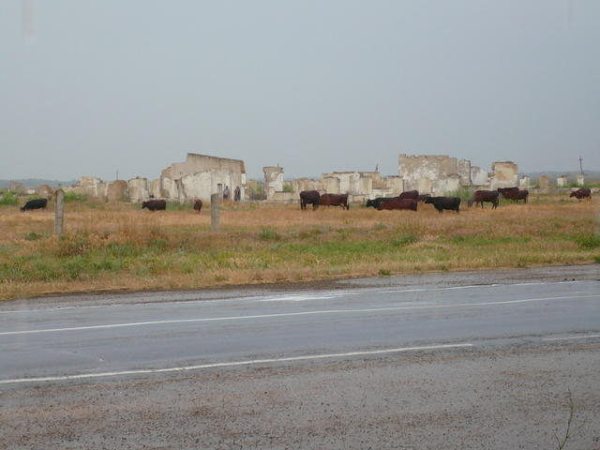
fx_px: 1473
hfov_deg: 23.0
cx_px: 300
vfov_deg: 17.4
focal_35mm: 85
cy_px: 225
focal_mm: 14.2
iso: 100
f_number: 5
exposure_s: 1/125
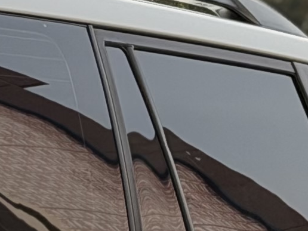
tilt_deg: -4.1
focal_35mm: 375
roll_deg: +0.5
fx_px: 3337
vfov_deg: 3.9
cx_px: -84
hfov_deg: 5.3
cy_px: 481
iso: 100
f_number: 1.78
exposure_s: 1/1203
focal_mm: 6.76
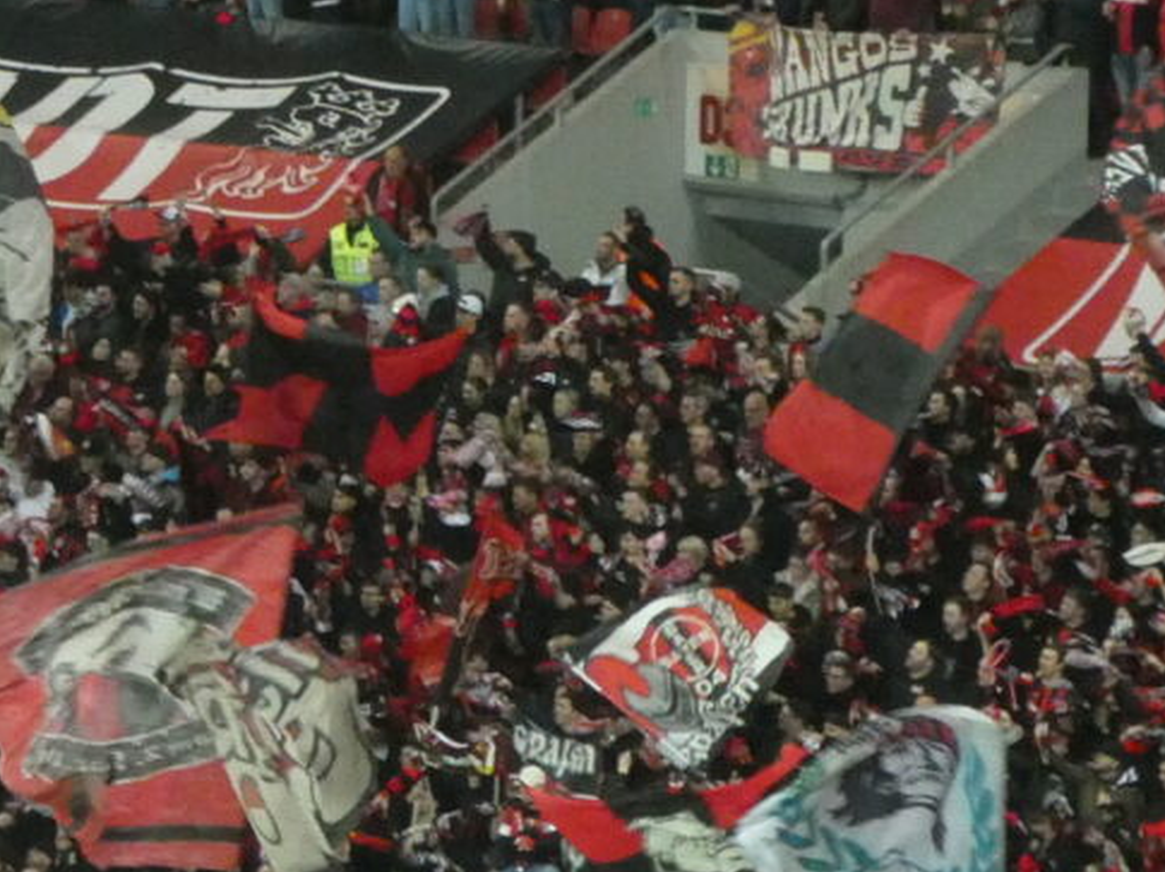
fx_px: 11770
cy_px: 550
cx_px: -543
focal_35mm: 350
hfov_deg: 5.6
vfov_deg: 4.2
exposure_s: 1/80
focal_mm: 19
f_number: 5.1
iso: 800
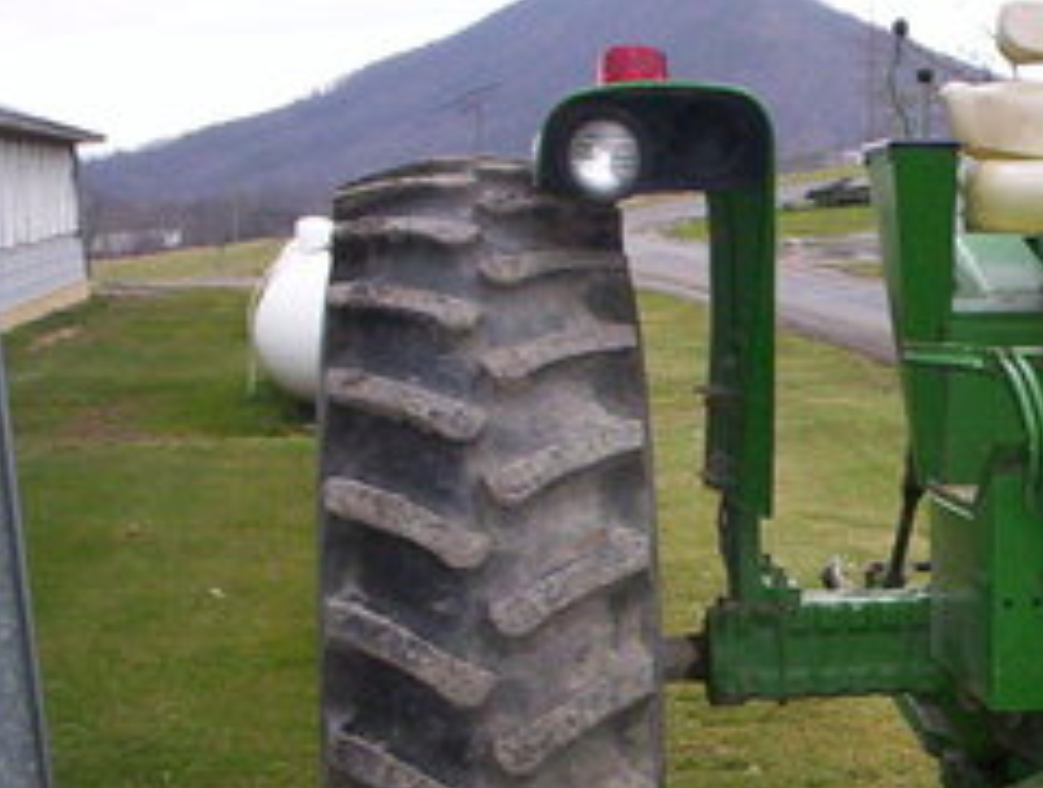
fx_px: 2567
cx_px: 1151
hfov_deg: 21.7
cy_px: 641
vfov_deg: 17.3
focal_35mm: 85
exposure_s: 1/60
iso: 140
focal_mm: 4.99
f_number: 4.5
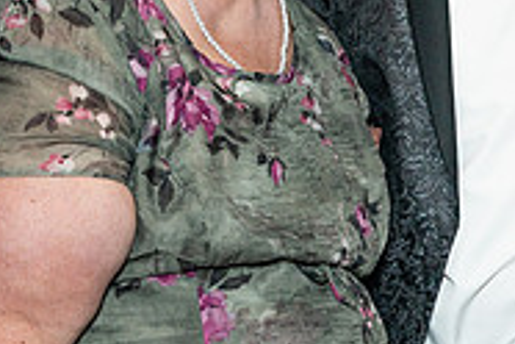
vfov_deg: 11.0
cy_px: 64
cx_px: 618
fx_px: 1774
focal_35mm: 124
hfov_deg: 15.9
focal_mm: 35
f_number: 4.5
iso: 800
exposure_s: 1/60
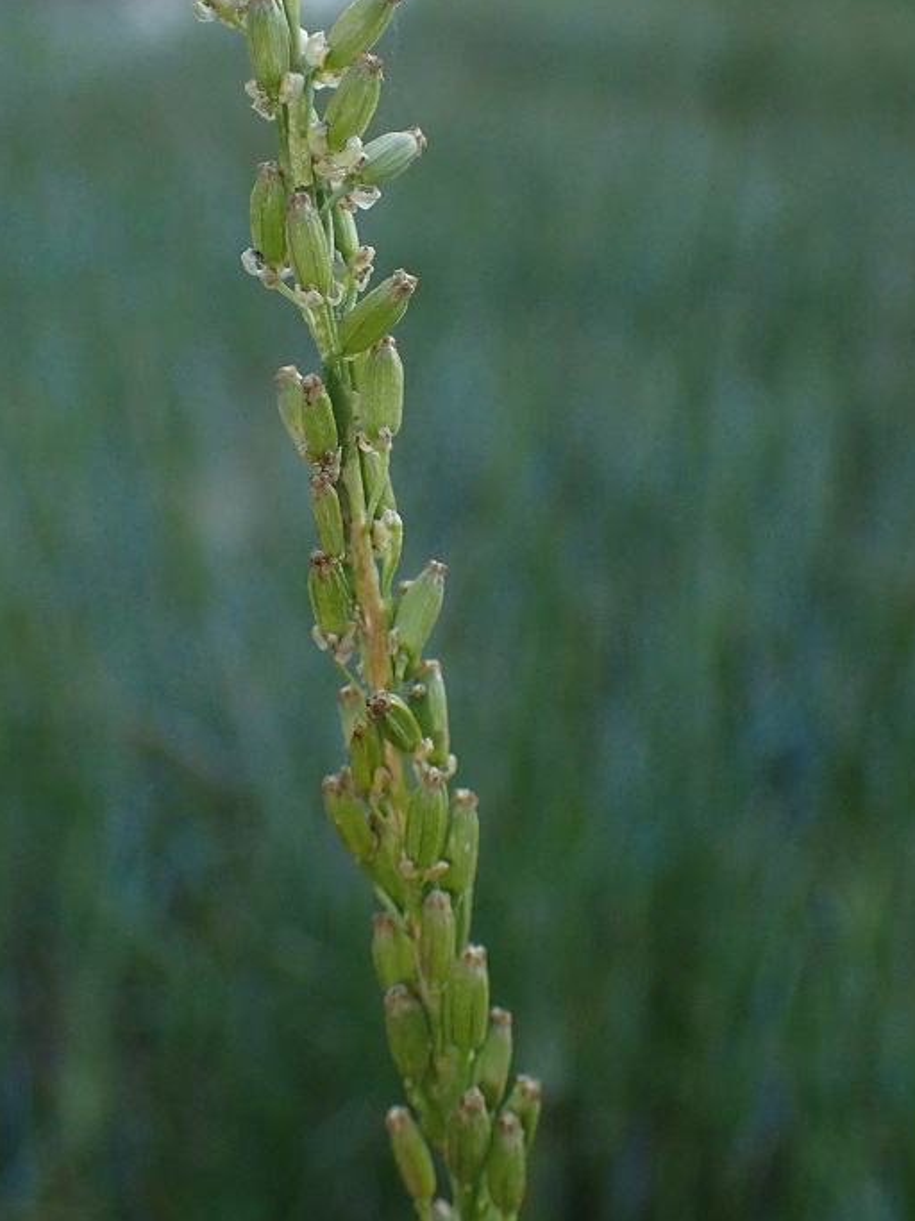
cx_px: 320
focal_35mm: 63
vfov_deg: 30.4
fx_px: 2221
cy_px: 374
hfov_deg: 23.2
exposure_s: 1/160
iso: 400
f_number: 2.9
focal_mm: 7.86
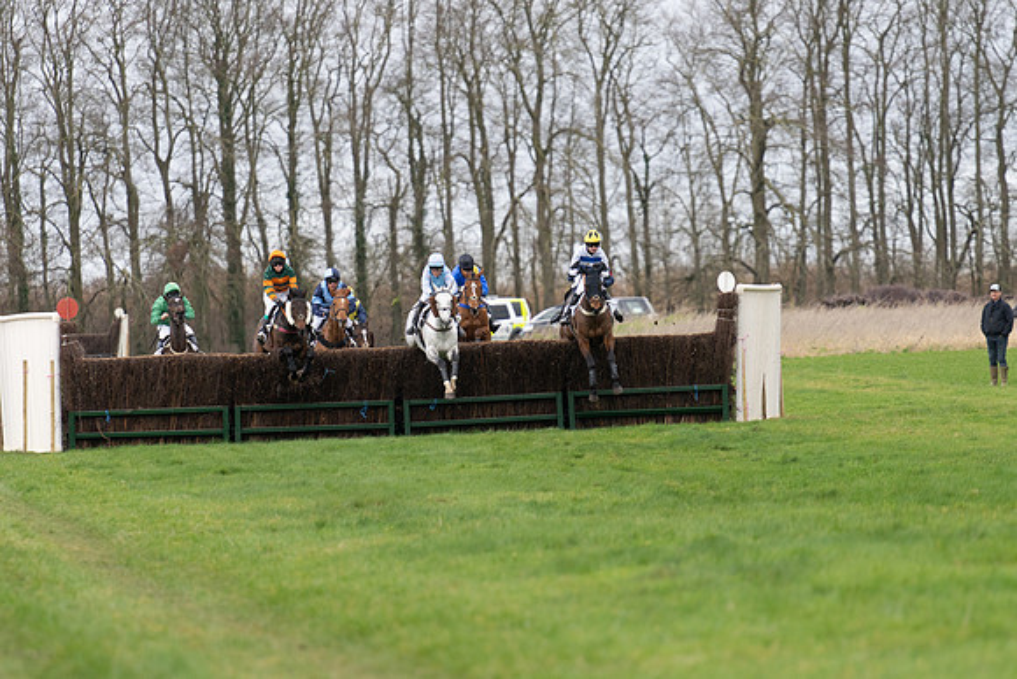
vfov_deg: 3.3
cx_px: 508
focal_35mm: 420
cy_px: 340
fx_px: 11867
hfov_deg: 4.9
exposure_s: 1/1250
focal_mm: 280
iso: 500
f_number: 4
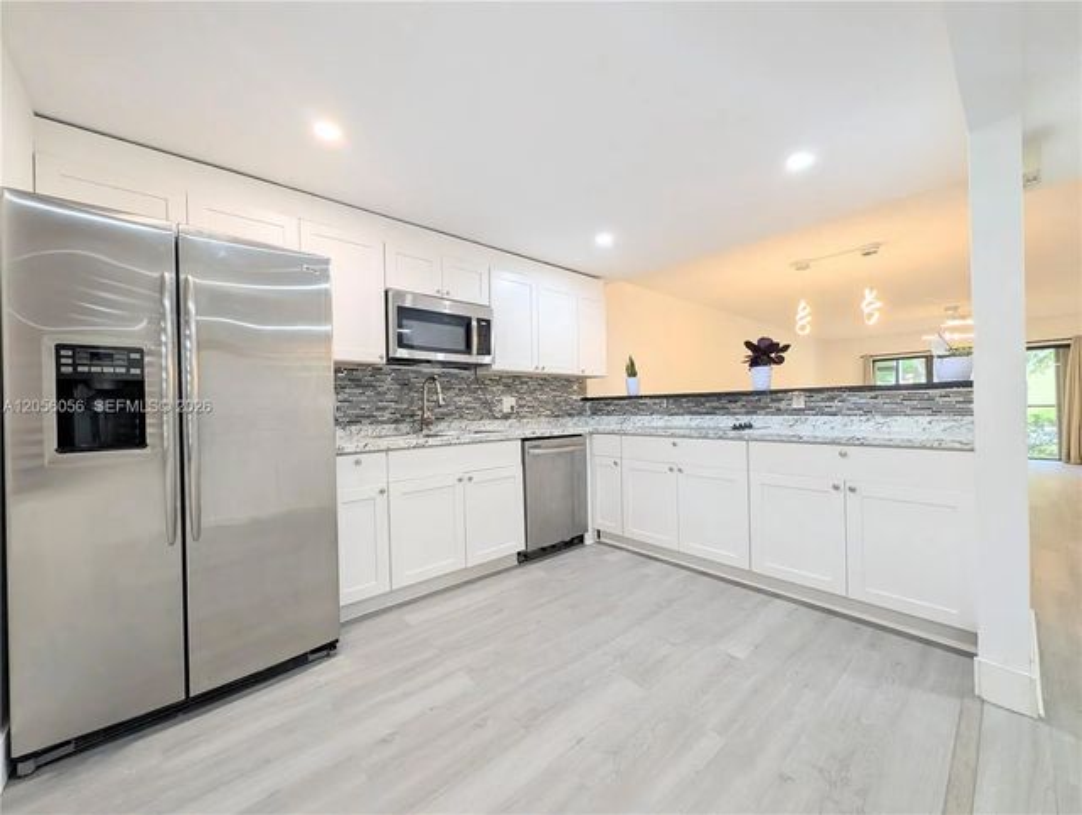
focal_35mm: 12
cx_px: 541
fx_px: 376
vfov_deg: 94.6
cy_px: 408
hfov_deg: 110.5
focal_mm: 2.02
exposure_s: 1/120
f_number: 1.7
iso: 90
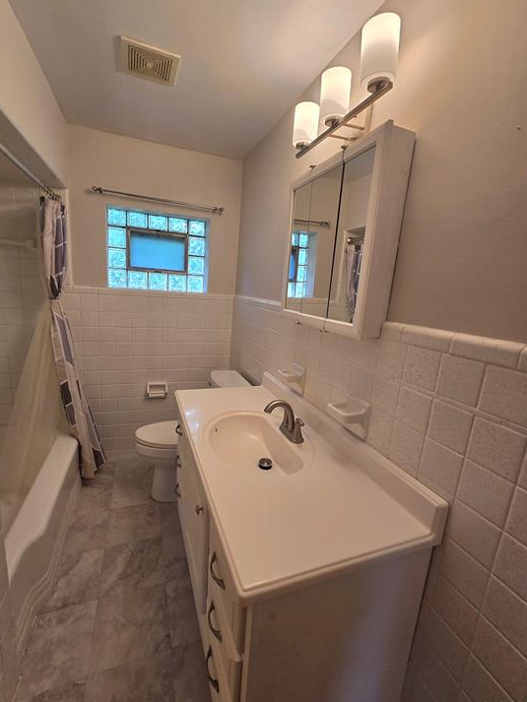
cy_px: 343
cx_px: 256
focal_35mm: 14
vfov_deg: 102.0
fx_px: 284
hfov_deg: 85.7
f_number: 2.2
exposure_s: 1/60.2
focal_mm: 2.2
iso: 100
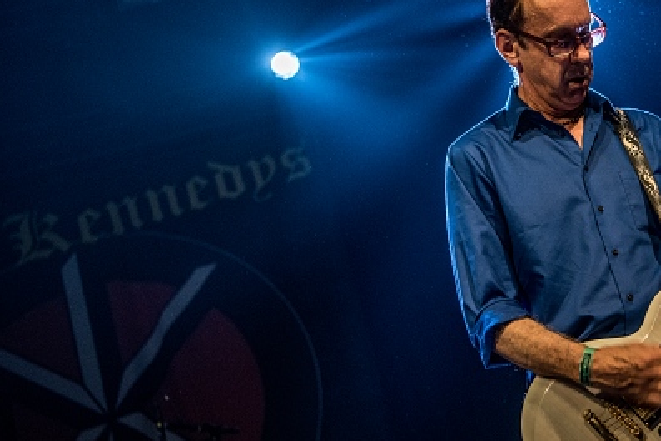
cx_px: 566
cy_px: 177
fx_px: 1267
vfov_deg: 19.7
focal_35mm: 69
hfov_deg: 28.4
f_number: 2.8
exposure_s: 1/80
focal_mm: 38
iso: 1250
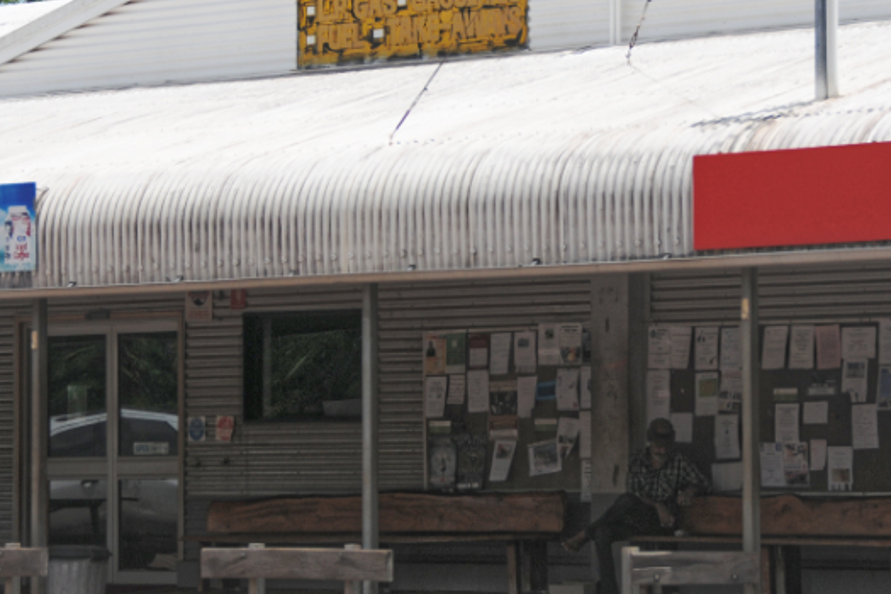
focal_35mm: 177
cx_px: 563
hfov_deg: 11.6
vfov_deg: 7.8
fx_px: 4380
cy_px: 234
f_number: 6.3
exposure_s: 1/1600
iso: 200
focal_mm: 62
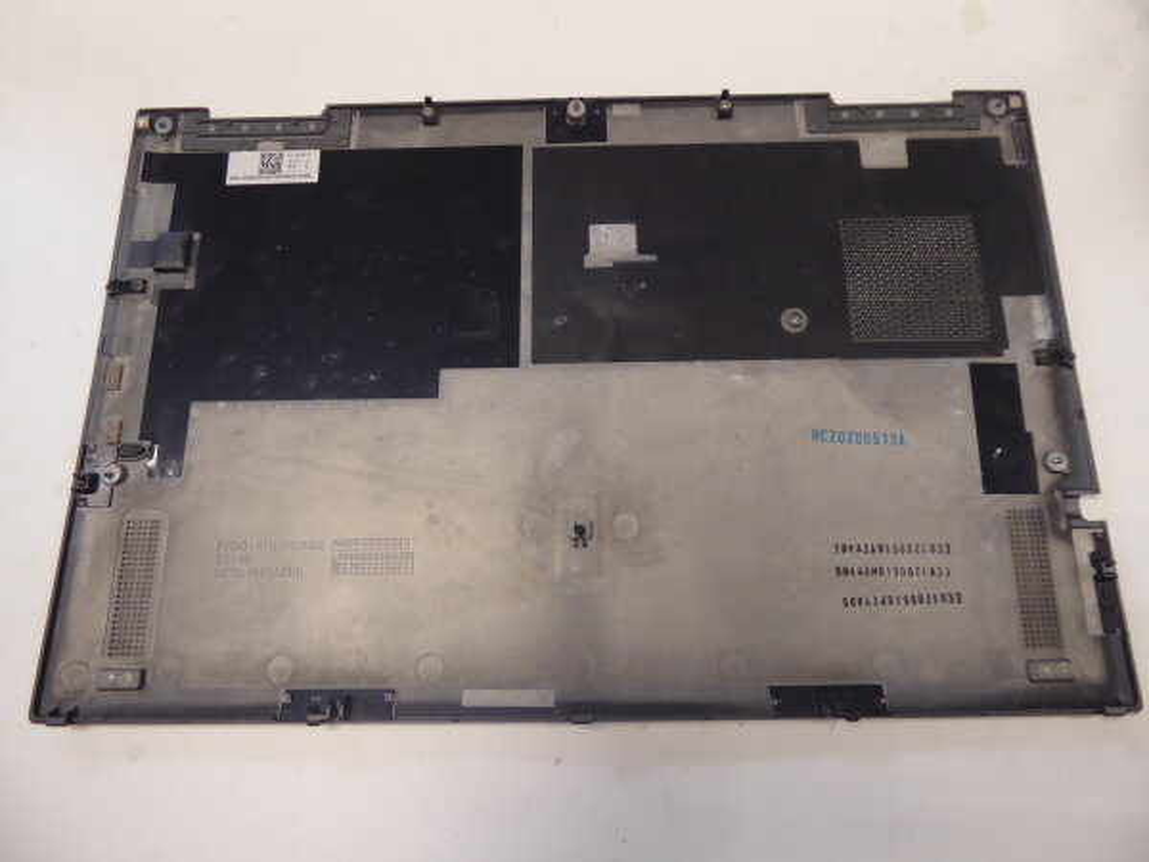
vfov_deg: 54.9
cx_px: 574
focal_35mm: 25
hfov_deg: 69.4
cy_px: 431
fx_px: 830
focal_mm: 4.3
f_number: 3.3
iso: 400
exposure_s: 1/60
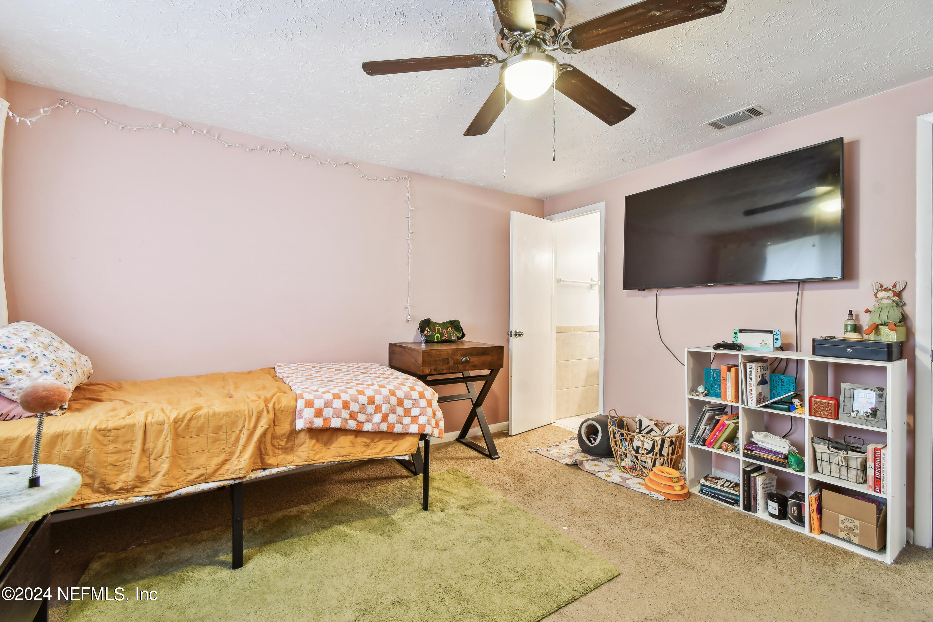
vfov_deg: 77.3
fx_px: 389
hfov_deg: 100.4
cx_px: 466
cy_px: 311
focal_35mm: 15
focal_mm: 10
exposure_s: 1/1.67
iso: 100
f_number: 7.1
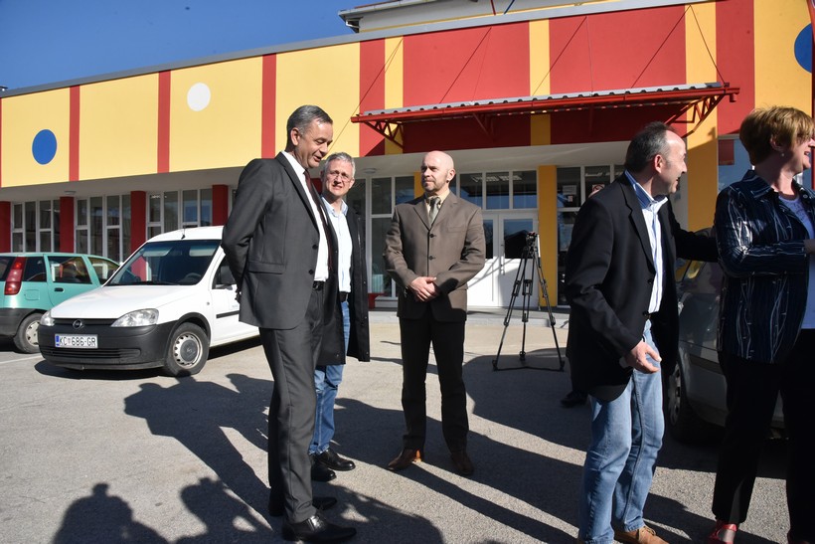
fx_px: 543
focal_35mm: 24
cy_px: 272
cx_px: 408
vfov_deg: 53.2
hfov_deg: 73.7
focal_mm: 24
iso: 3200
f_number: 20
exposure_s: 1/1600
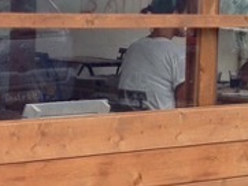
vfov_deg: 8.2
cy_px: 108
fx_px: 1305
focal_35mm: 182
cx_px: -59
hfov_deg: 10.7
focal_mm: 4.12
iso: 50
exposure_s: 1/224
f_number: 2.4
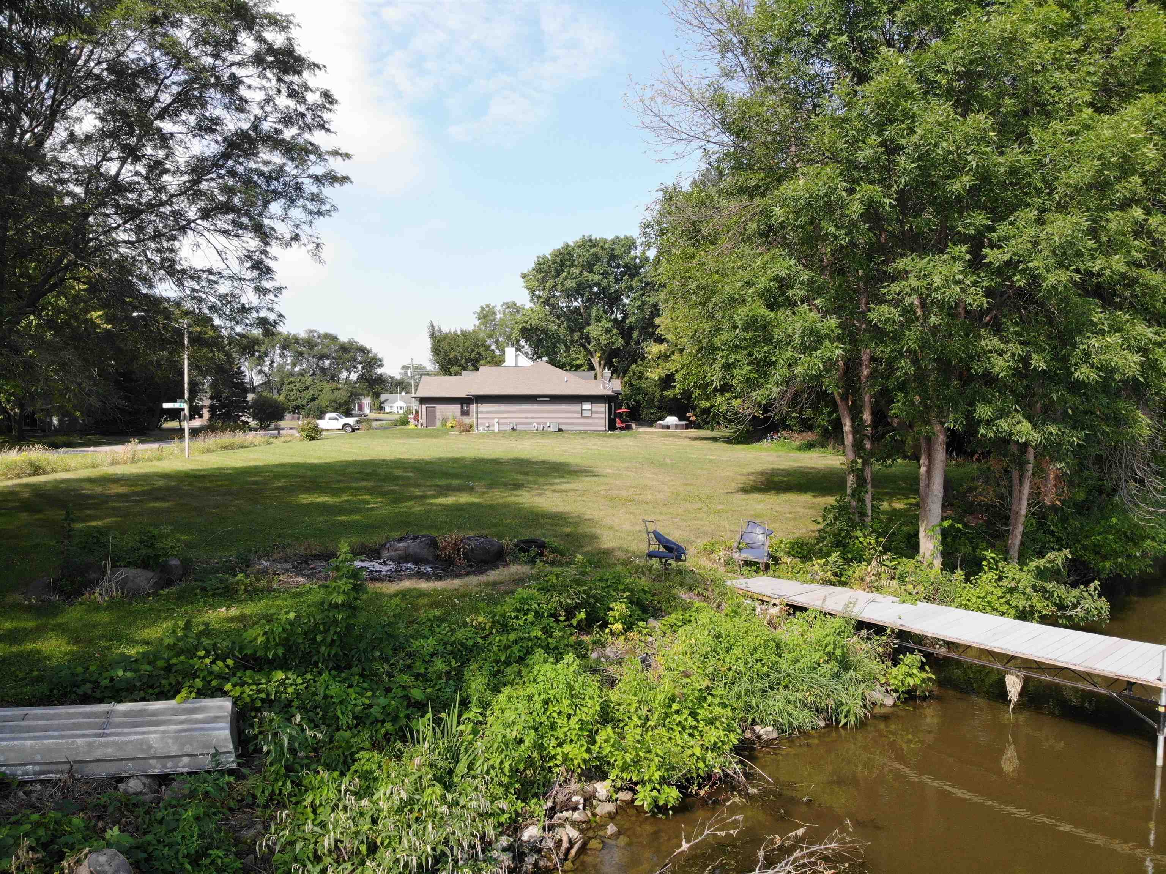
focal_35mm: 24
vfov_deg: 56.8
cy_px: 437
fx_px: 808
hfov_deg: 71.6
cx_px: 583
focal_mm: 4.5
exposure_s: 1/380
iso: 100
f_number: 2.8
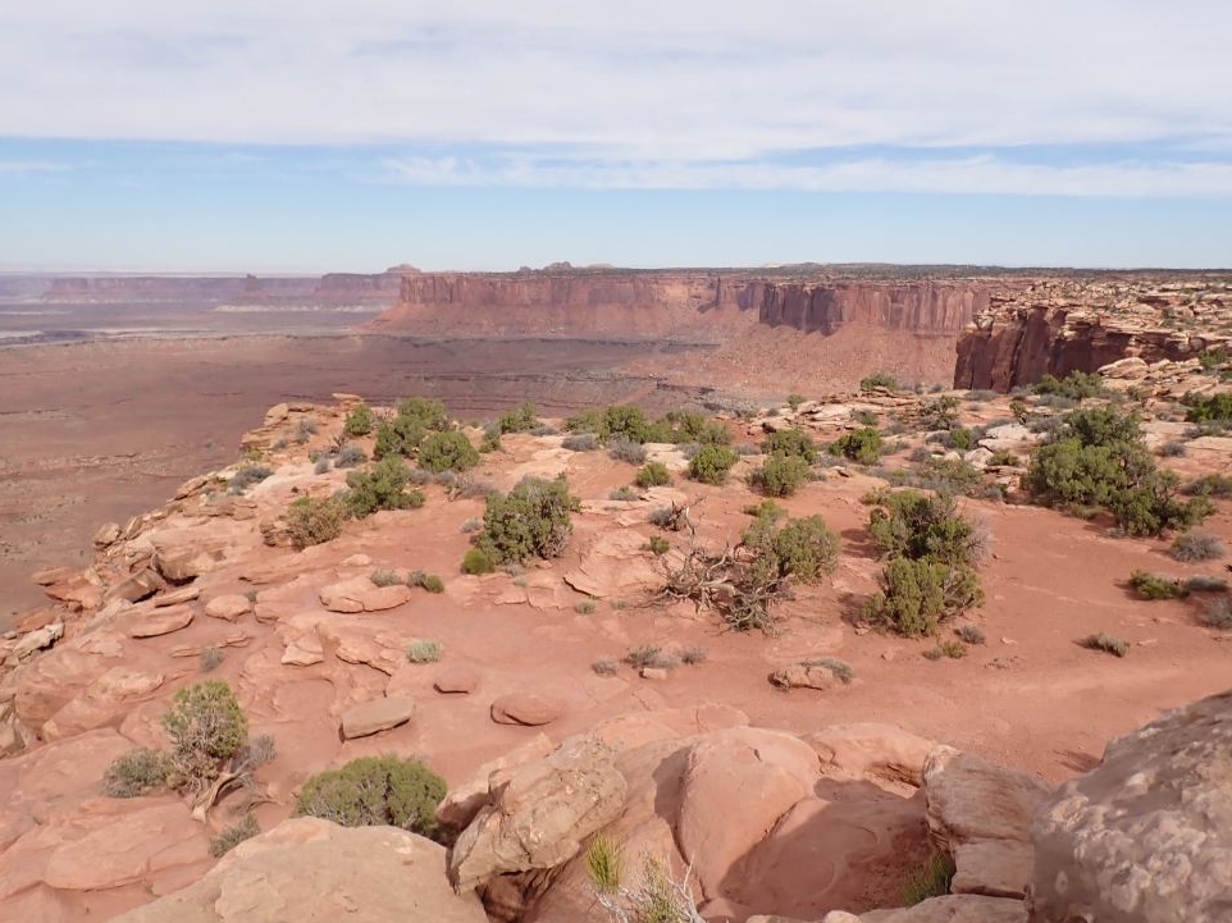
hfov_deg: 67.3
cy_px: 472
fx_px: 925
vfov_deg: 53.0
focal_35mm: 26
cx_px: 622
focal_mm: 4.5
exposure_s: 1/250
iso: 100
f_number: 8
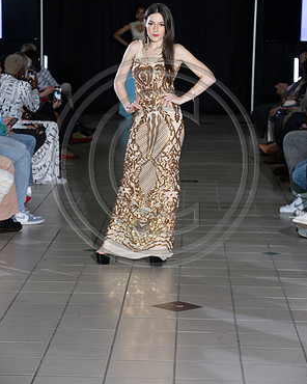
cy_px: 162
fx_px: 1363
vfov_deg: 16.0
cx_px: 155
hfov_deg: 12.9
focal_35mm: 120
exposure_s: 1/160
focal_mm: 105
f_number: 5.6
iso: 1250
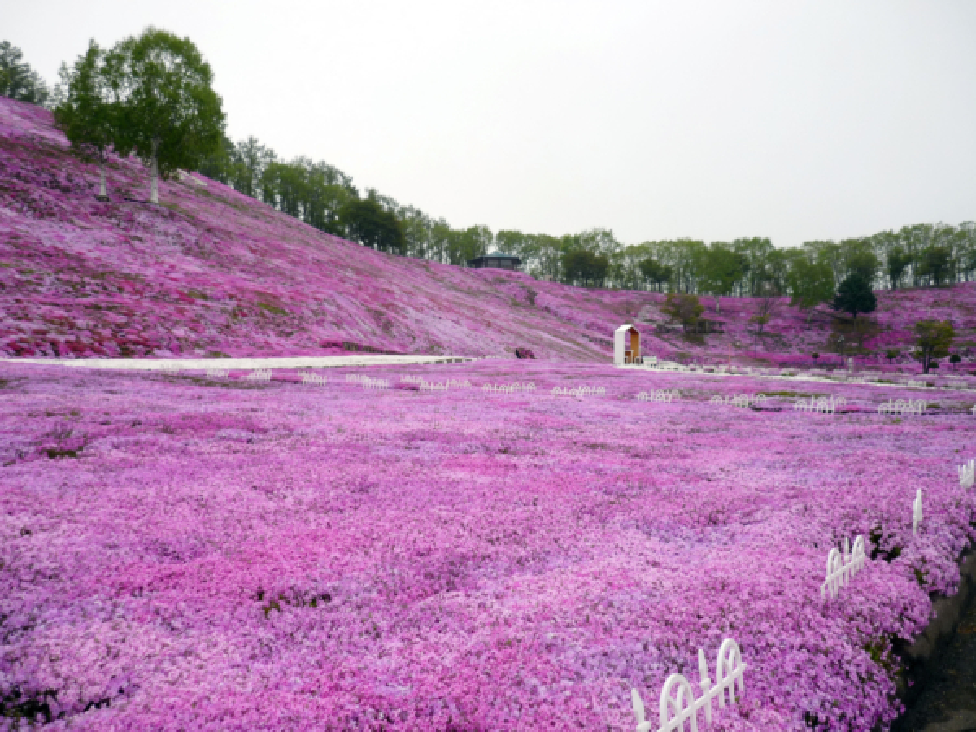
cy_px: 366
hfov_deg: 55.4
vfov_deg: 42.9
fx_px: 930
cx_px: 488
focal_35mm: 33
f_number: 2.8
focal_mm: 5.5
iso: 100
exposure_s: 1/160
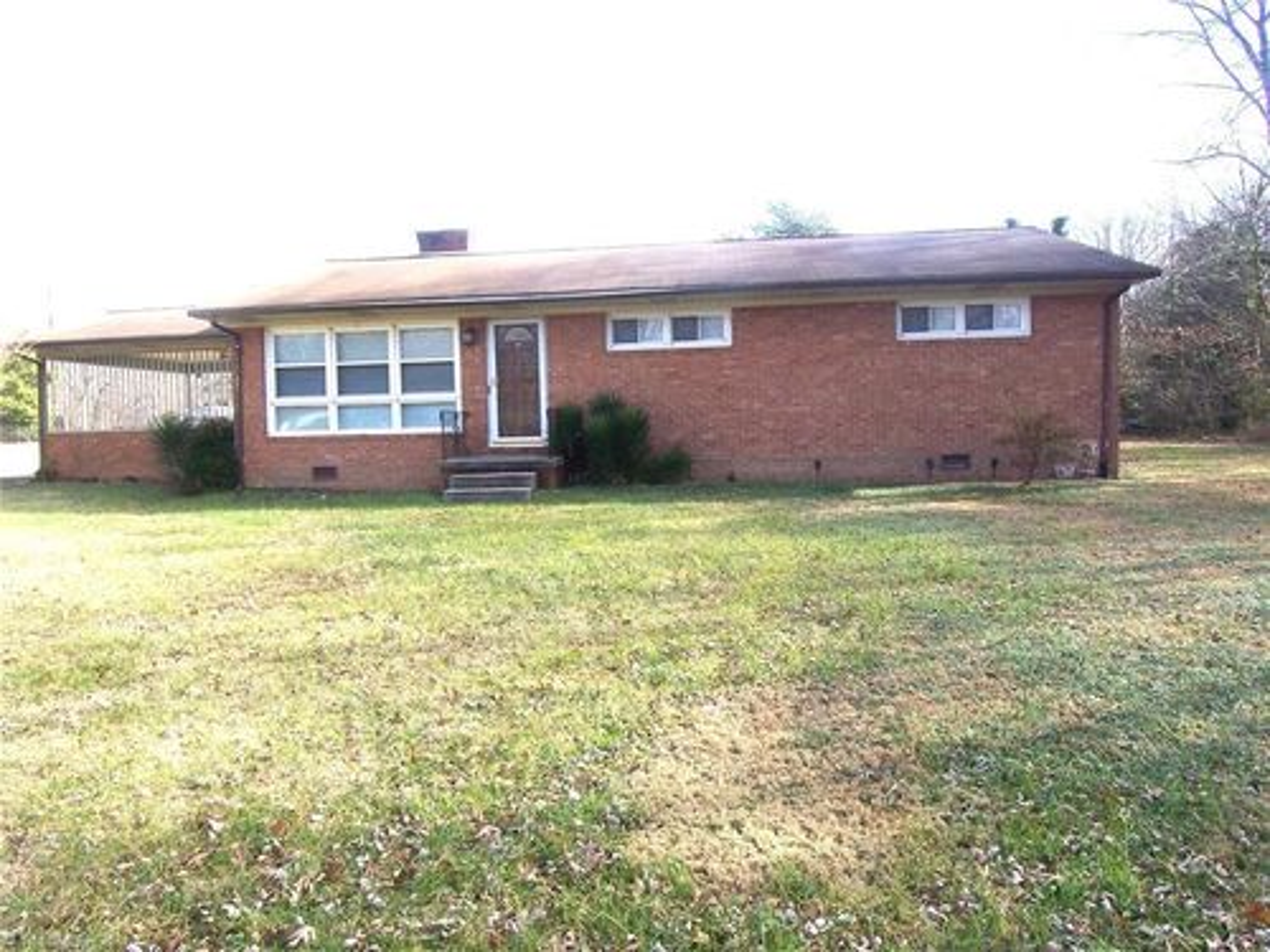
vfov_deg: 58.9
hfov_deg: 73.9
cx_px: 635
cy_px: 476
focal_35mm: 23
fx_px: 844
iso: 64
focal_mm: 3.8
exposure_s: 1/100
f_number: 5.6
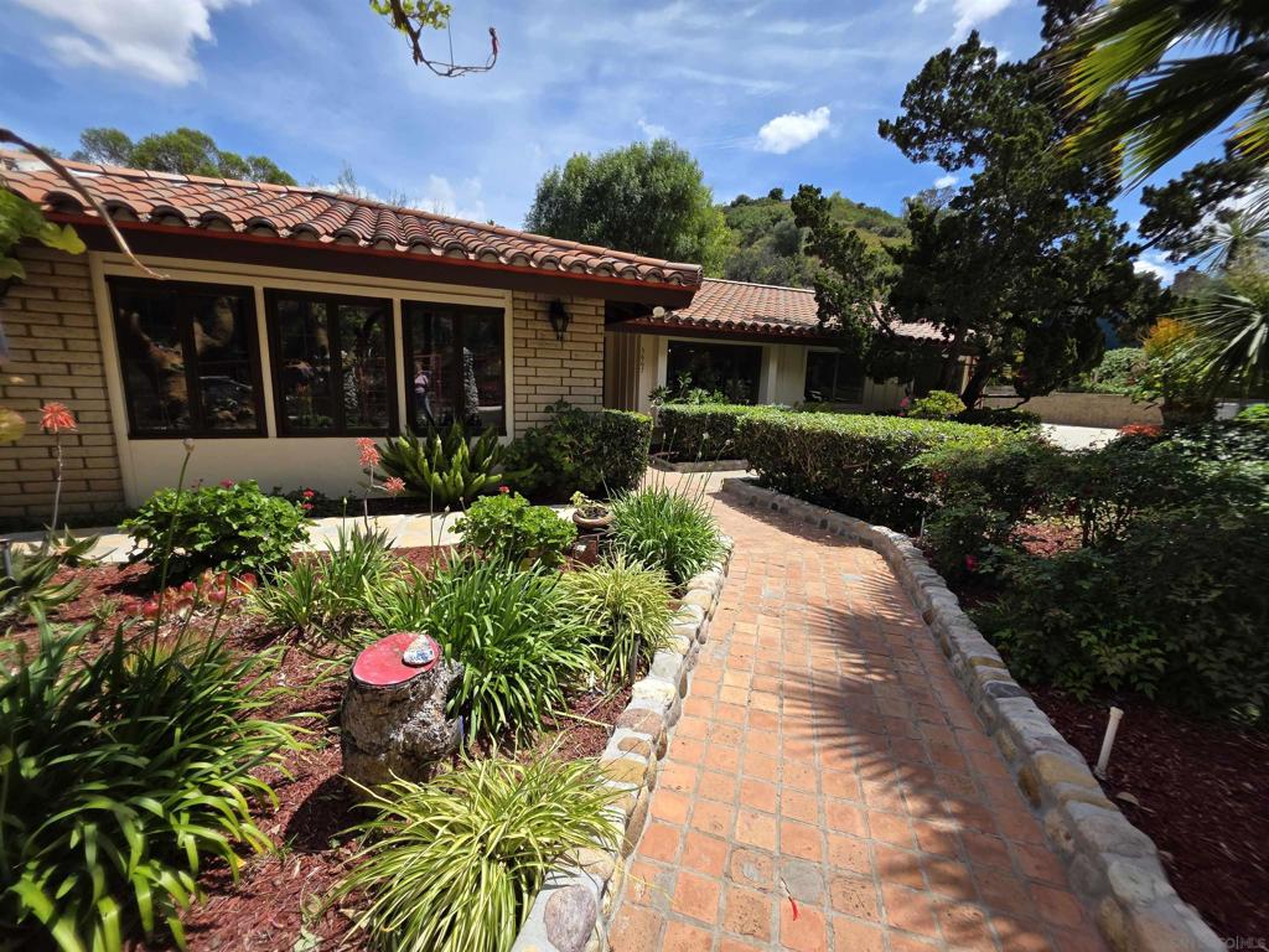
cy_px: 476
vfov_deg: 89.9
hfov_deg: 106.2
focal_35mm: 13
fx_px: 477
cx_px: 634
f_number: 1.9
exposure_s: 1/1695
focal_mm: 2.2
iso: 40
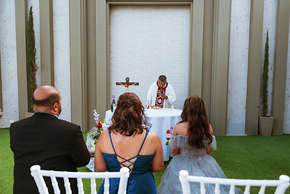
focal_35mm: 26
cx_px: 156
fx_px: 208
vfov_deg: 49.8
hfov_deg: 69.6
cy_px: 104
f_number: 2.8
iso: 100
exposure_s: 1/800
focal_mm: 24
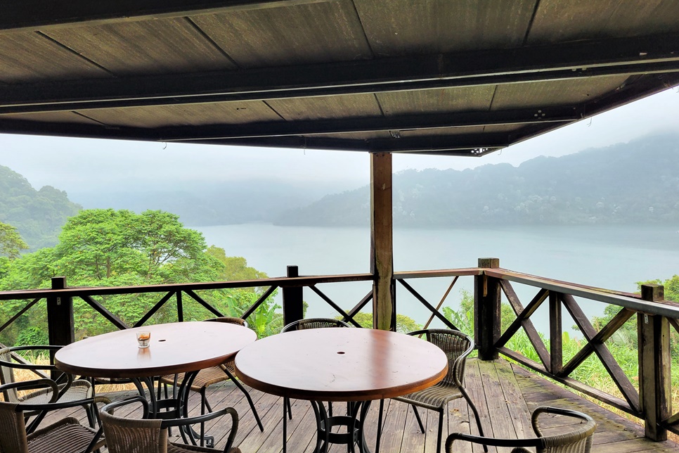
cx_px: 340
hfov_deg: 65.5
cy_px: 236
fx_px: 528
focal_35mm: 28
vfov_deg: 46.4
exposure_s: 1/120
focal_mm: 5.4
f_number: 1.8
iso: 100
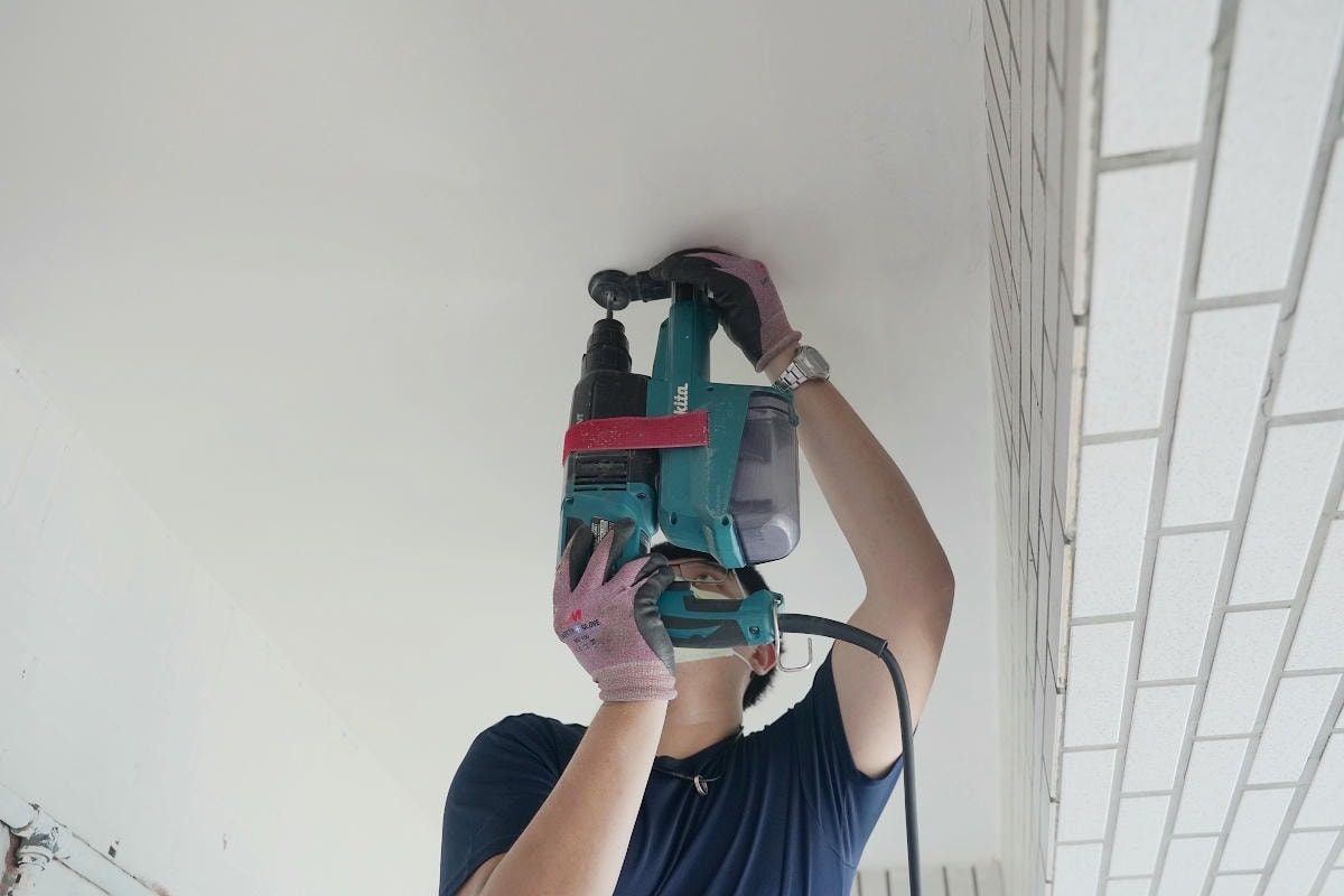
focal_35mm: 35
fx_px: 1307
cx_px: 672
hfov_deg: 54.4
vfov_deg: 37.9
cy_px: 448
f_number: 4
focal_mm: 35
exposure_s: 1/160
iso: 1000
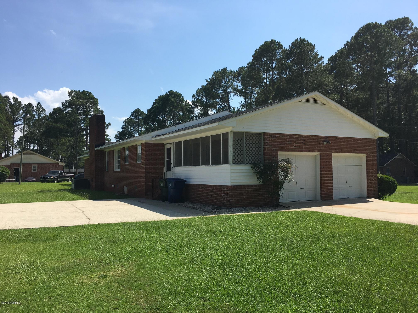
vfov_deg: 48.2
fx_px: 350
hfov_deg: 61.7
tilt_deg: +1.8
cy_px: 156
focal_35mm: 29
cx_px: 209
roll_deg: +0.5
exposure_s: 1/1923
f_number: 2.2
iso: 25
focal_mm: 4.15
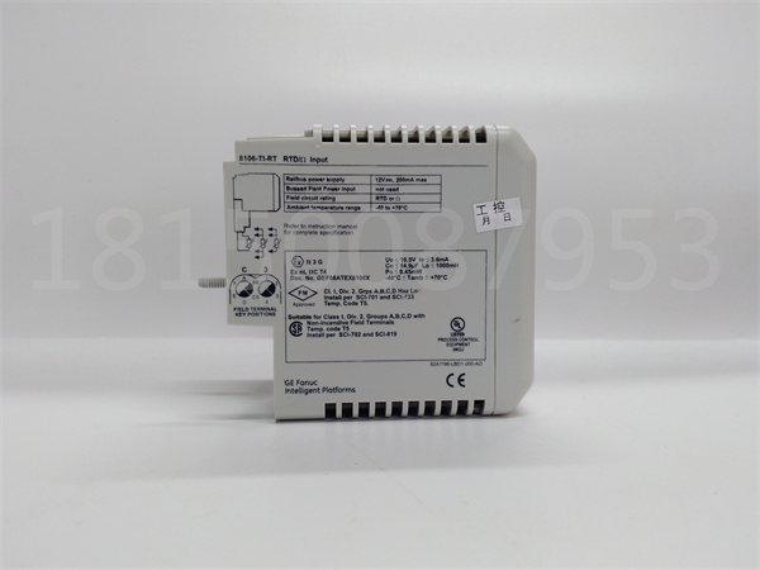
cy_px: 285
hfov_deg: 65.3
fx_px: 593
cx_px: 380
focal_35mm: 27
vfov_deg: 51.4
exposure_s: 1/33
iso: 104
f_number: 2
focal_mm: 3.79
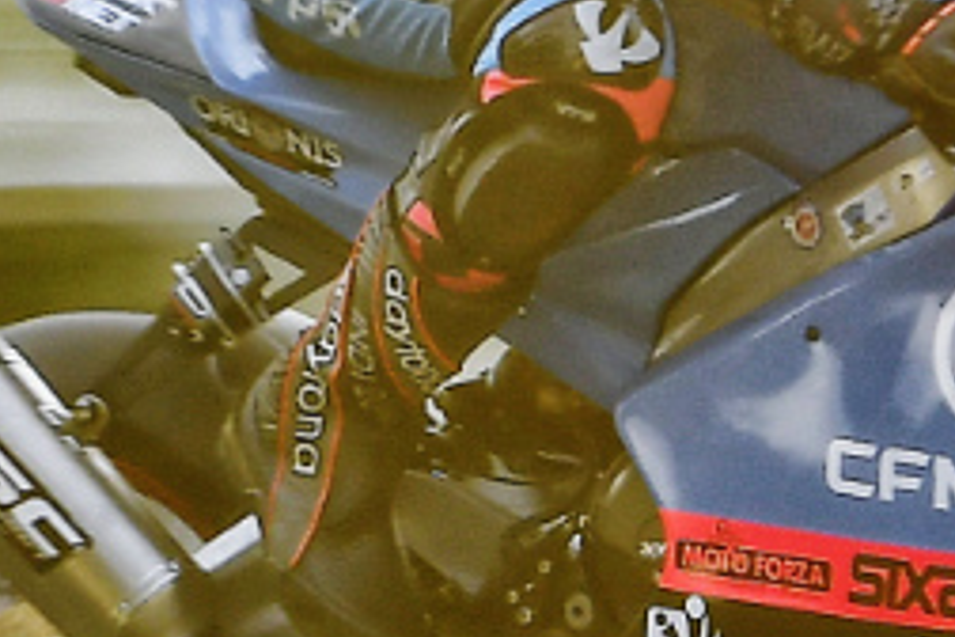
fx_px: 22122
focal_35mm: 834
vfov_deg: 1.6
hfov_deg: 2.5
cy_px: 400
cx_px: -580
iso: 110
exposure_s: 1/80
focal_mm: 70
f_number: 8
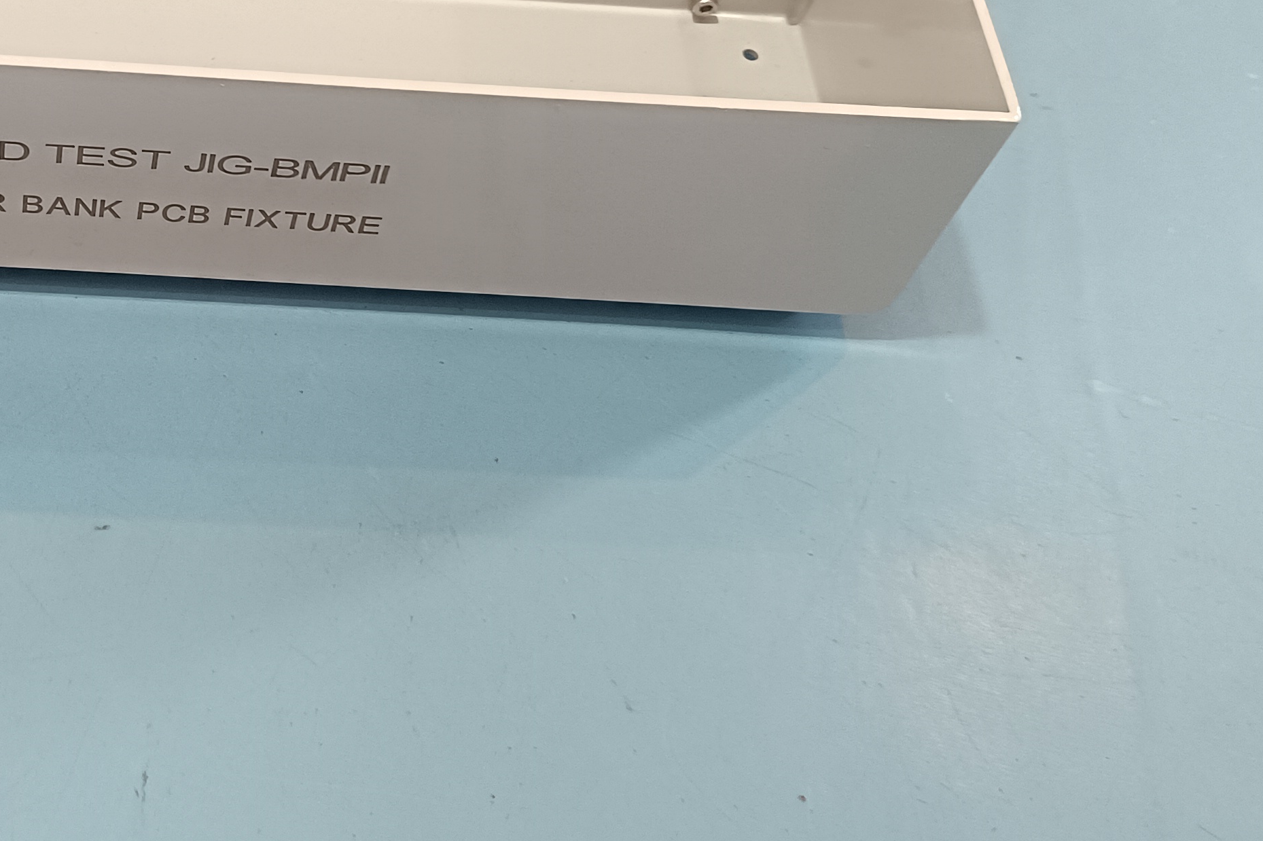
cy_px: -49
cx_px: 138
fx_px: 1929
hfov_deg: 34.3
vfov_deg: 23.3
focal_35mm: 55
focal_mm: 5.59
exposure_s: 1/50.1
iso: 374
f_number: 1.88
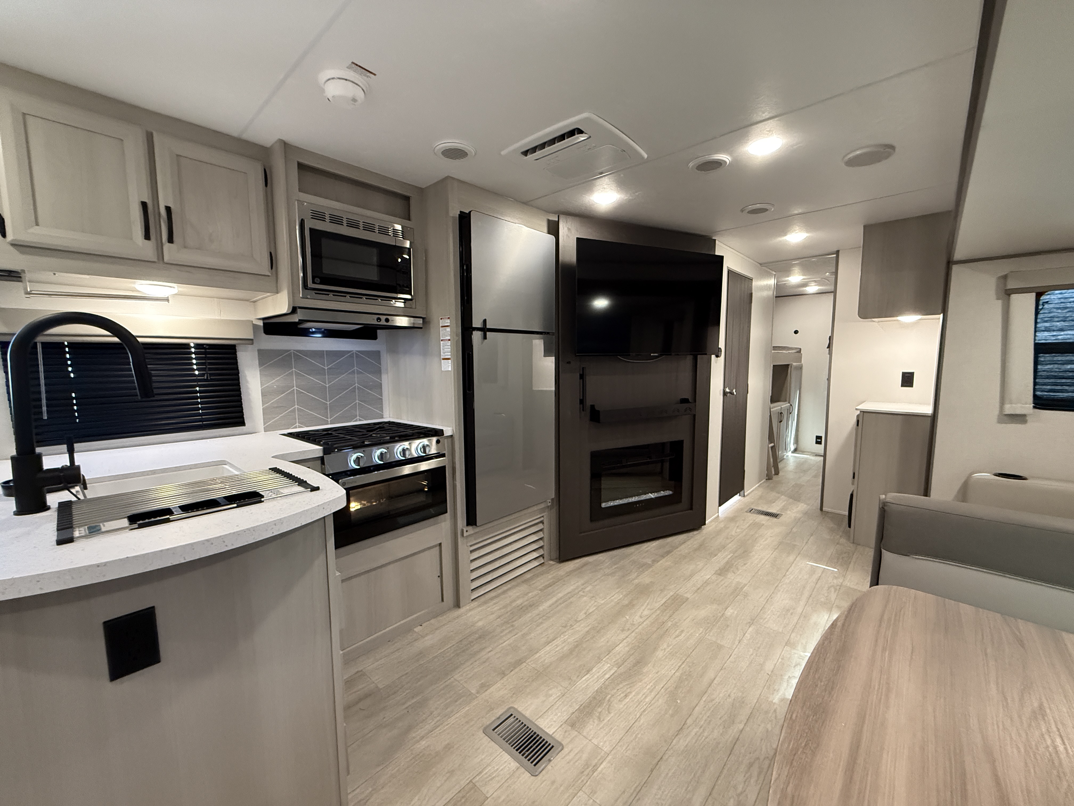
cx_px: 537
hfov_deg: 102.1
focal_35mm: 14
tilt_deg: -3.9
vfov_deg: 85.7
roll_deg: -0.8
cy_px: 403
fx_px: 434
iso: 640
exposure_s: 1/55
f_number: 2.2
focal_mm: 2.22
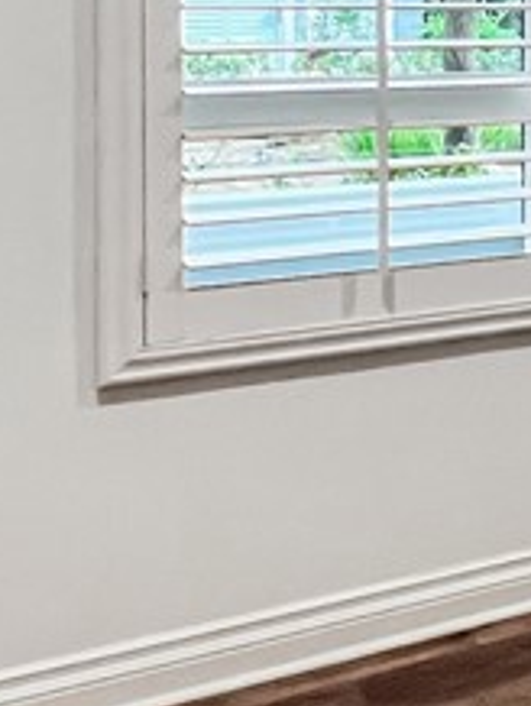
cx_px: 1065
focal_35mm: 61
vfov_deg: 31.6
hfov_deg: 17.3
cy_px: 324
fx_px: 1245
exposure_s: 1/120
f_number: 1.8
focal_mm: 1.57
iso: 160
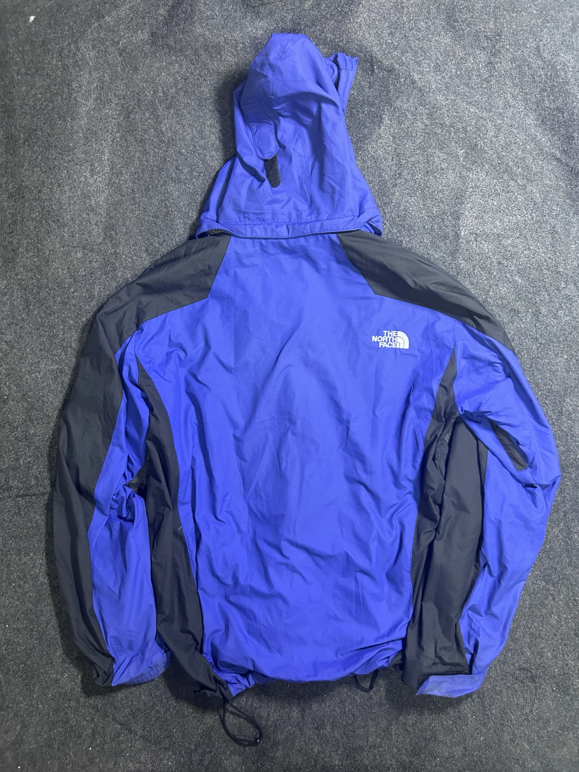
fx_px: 580
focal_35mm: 26
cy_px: 386
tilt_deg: -66.2
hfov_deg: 53.1
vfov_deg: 67.3
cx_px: 290
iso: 500
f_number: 1.5
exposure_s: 1/50
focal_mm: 5.7
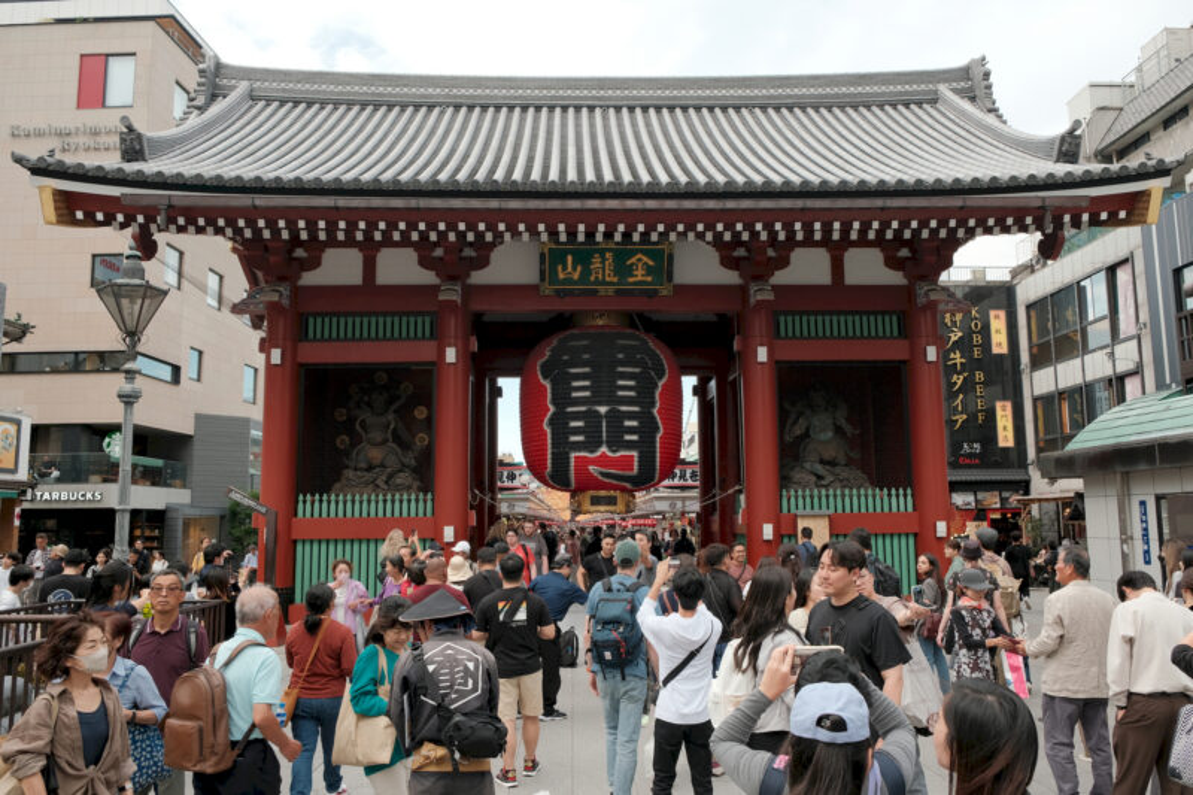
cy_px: 398
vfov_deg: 47.9
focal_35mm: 27
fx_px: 895
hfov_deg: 67.4
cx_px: 596
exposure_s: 1/125
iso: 400
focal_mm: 18
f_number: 5
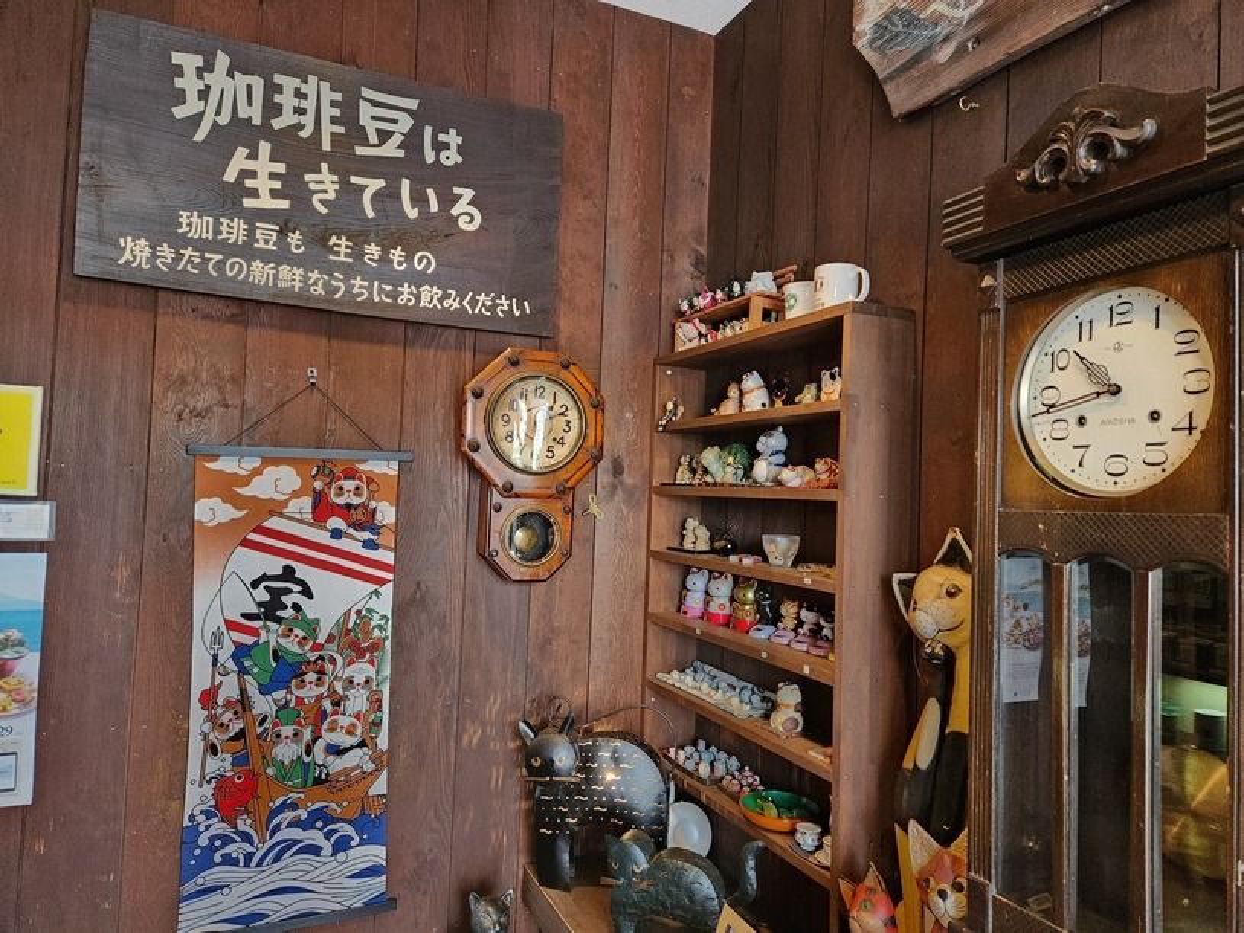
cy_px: 466
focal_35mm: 23
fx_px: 826
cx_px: 622
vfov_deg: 58.9
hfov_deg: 73.9
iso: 640
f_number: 1.8
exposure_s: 1/100
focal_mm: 5.4
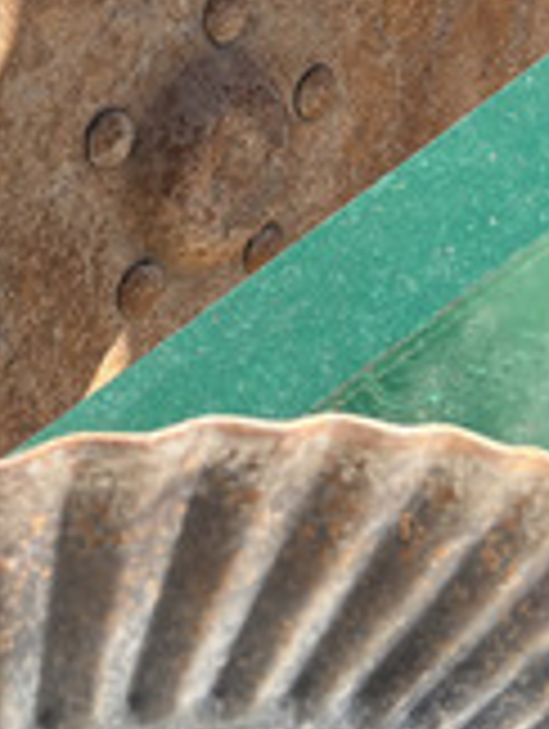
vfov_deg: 26.2
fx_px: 1392
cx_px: -2
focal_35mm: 66
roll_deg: -1.0
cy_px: -144
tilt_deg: -22.9
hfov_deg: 21.5
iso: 50
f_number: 1.6
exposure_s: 1/895
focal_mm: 5.96
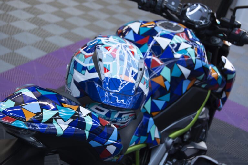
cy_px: 82
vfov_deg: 20.2
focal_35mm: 68
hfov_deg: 29.9
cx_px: 124
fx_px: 465
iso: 450
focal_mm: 45
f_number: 5.3
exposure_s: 1/60
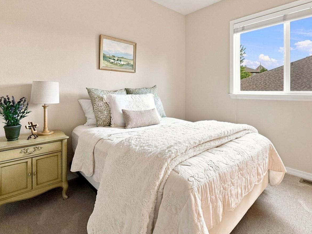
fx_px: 171
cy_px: 87
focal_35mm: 19
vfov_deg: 67.6
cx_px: 171
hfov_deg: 84.4
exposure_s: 1/120
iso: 640
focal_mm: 2.2
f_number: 2.2
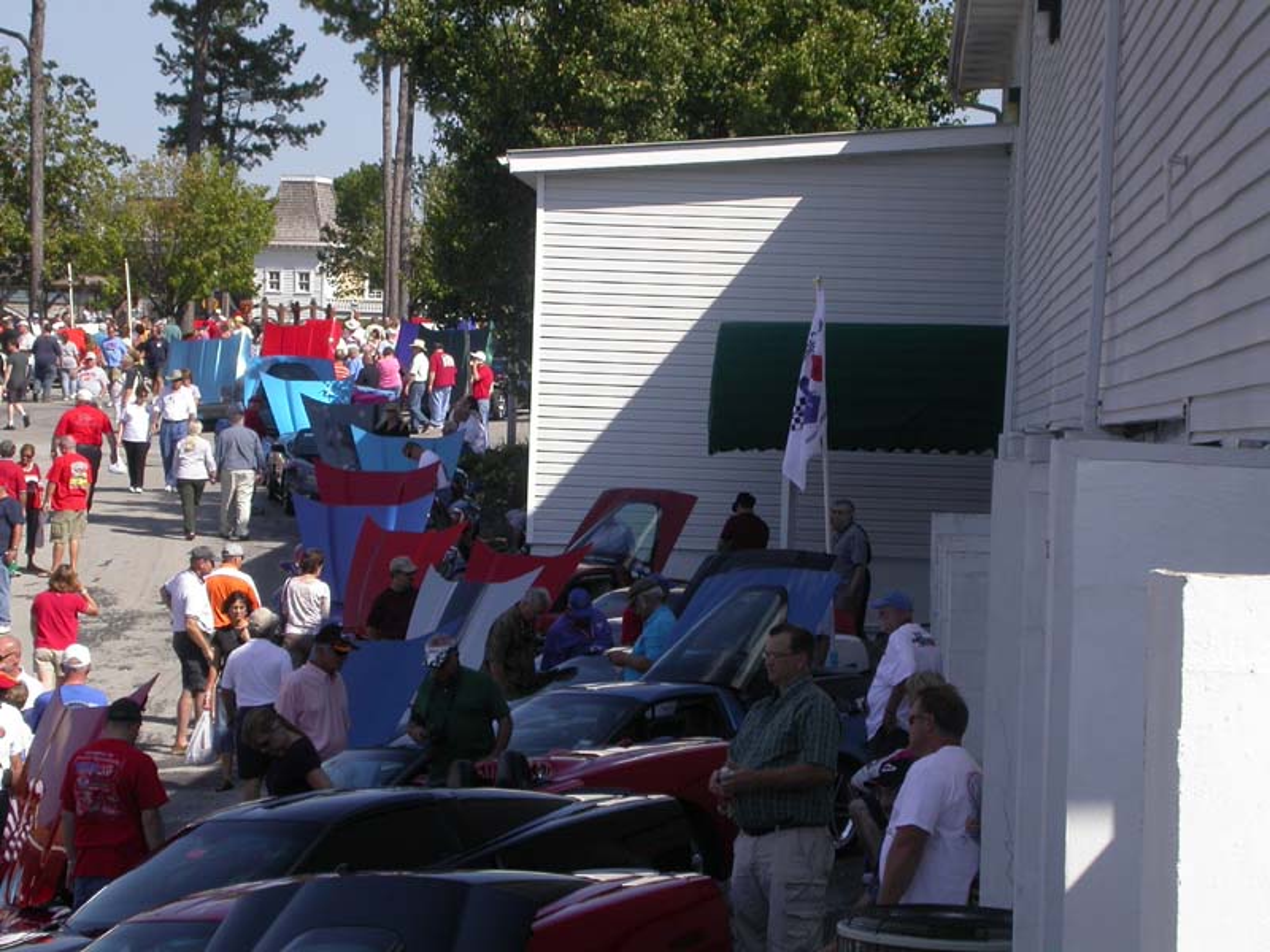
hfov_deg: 15.8
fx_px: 4586
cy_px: 476
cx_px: 635
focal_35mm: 125
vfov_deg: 11.9
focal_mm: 25.9
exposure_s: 1/420
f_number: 6.4
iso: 100
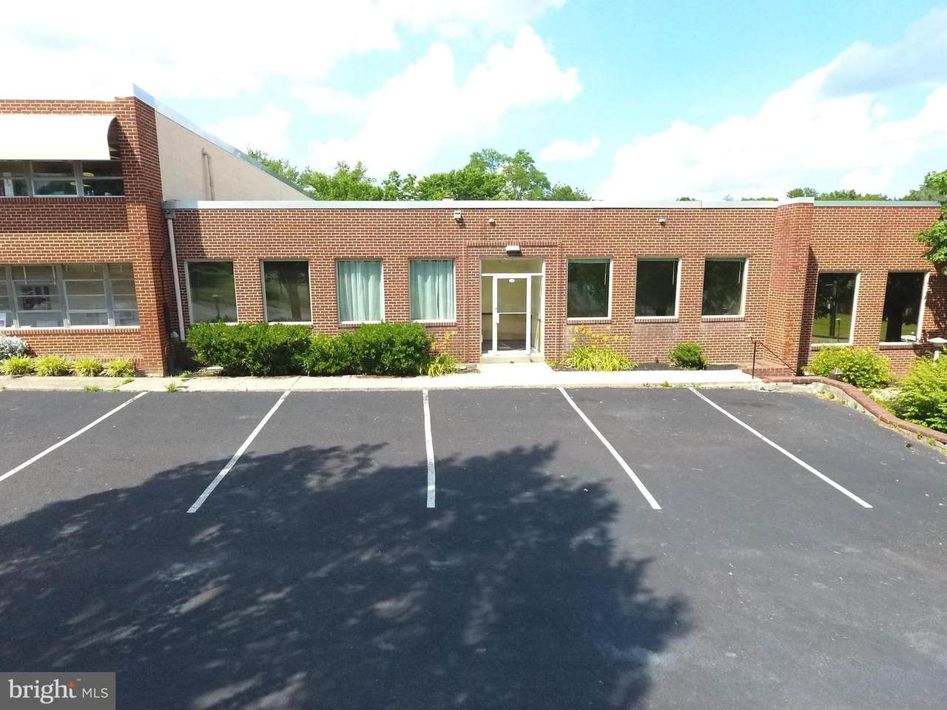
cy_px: 355
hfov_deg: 81.7
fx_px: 547
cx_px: 474
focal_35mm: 20
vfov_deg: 66.0
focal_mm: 3.61
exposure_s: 1/5000
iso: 1600
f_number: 2.8
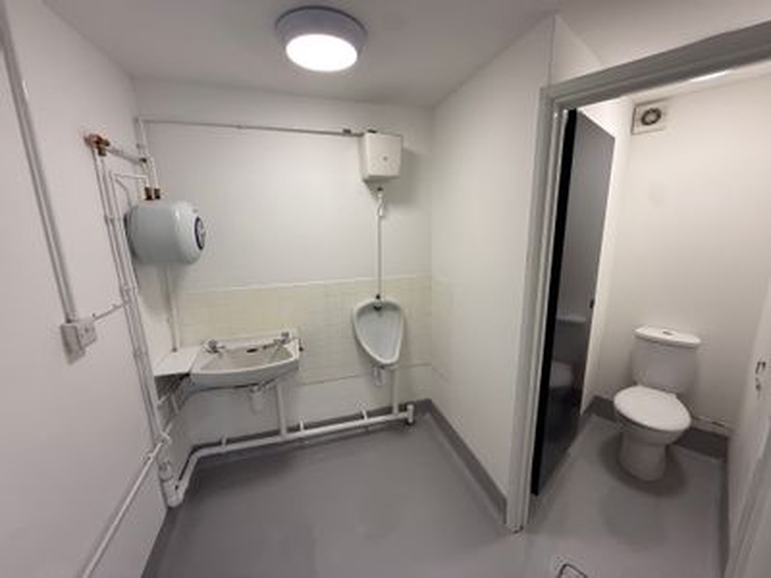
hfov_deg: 102.1
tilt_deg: -12.0
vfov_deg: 85.7
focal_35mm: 14
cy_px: 289
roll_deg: +1.2
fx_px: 312
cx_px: 386
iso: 100
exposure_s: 1/99
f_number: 2.2
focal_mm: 2.22
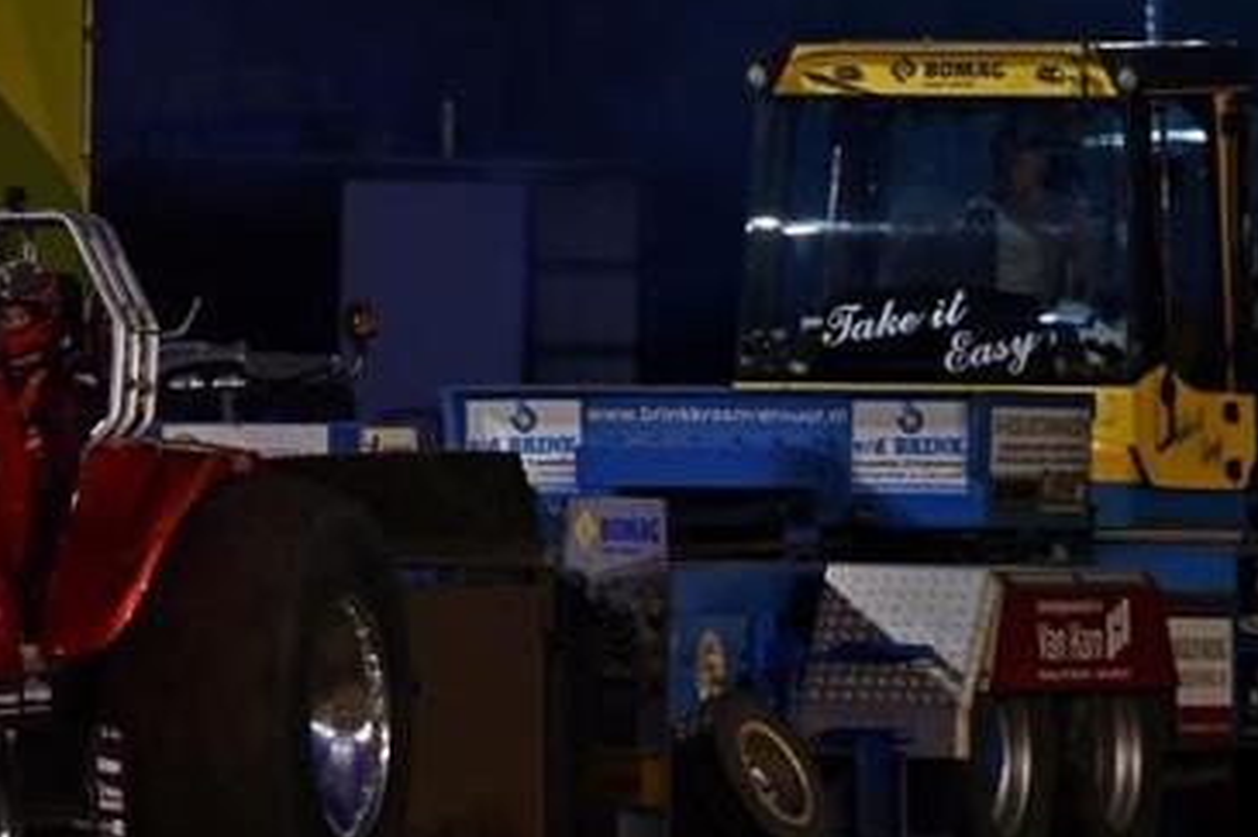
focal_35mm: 1086
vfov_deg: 1.3
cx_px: -86
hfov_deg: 1.9
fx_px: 37931
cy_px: 494
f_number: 5.6
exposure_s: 1/80
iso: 1250
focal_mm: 400
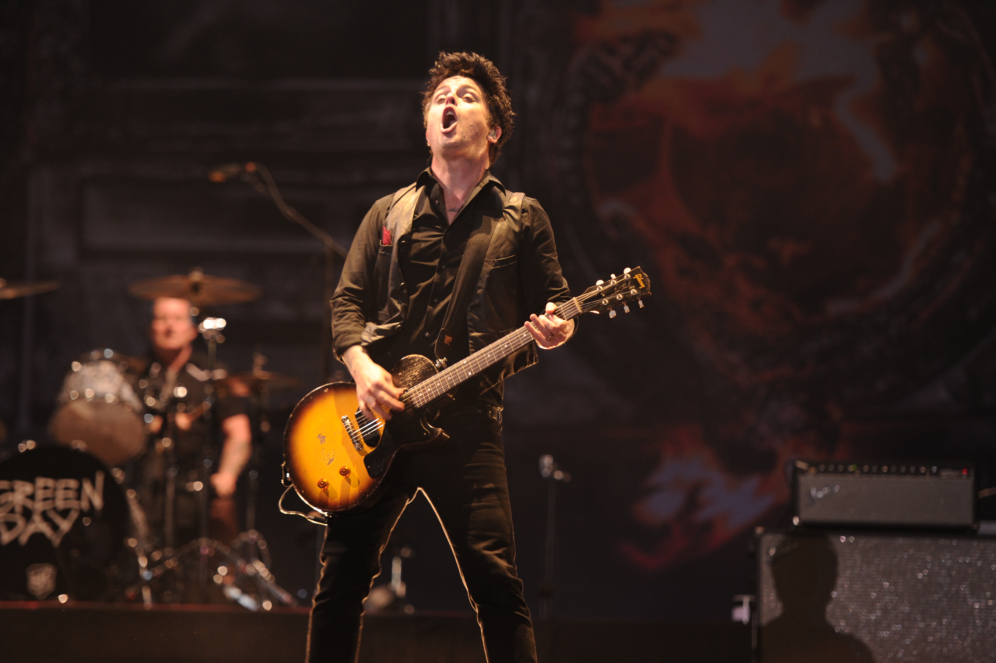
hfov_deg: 12.5
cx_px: 498
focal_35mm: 165
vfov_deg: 8.3
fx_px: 4562
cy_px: 332
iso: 1600
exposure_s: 1/200
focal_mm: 165
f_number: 2.8
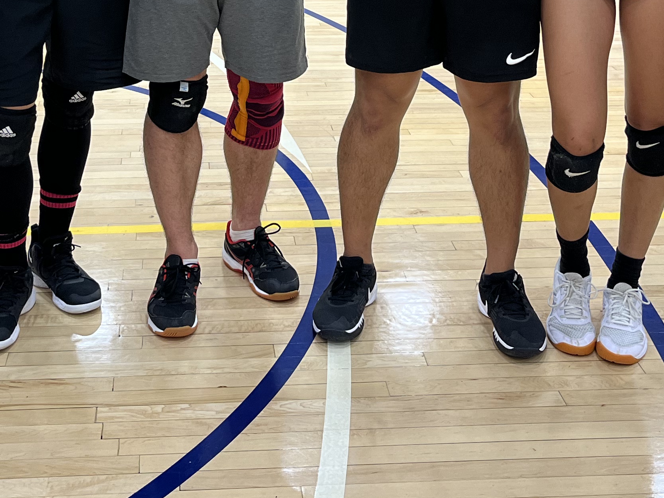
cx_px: 255
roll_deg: -0.4
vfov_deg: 22.0
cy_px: -56
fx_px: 1208
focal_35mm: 63
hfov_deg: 30.6
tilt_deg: -10.5
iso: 125
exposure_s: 1/120
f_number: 1.6
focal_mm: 5.1
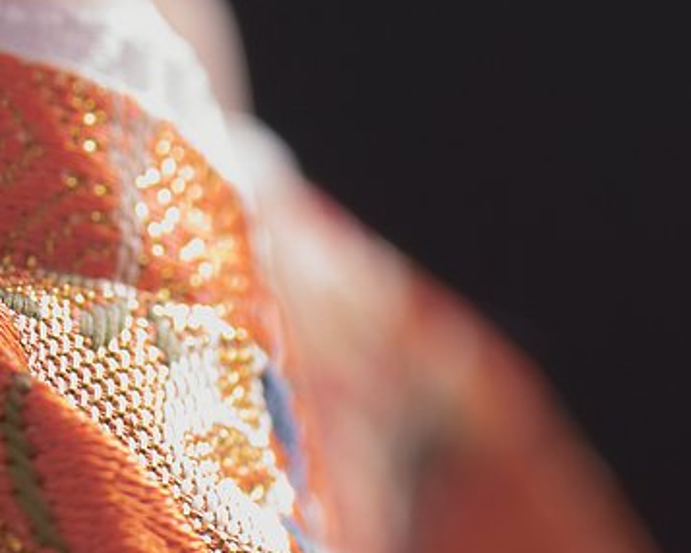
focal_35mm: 320
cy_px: -85
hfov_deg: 6.0
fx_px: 6548
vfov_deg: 4.8
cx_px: 380
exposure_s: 1/1.25
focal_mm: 70
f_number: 4
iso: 100
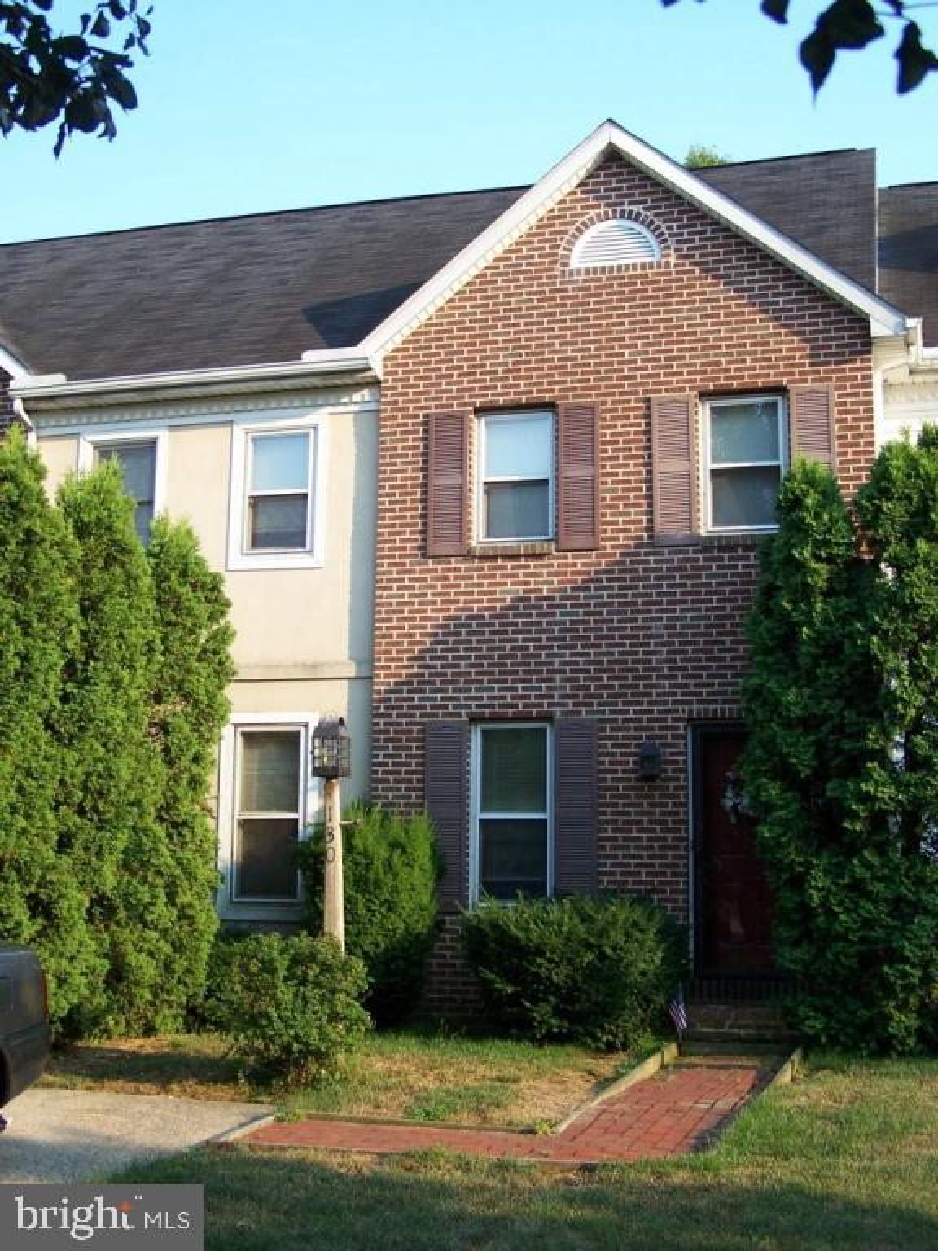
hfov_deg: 36.0
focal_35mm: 40
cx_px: 469
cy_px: 626
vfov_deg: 46.8
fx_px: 1445
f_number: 2.8
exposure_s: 1/250
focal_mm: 6.7
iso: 80
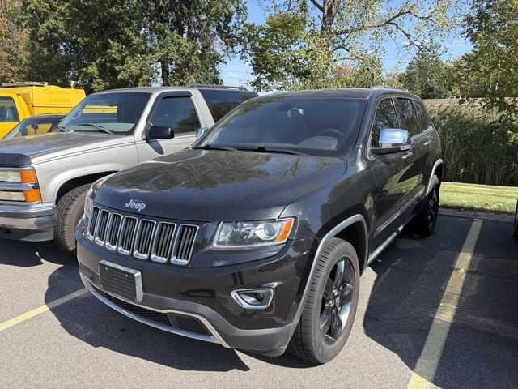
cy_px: 194
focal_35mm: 26
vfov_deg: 53.1
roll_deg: +2.6
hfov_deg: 67.3
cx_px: 259
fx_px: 389
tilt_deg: -11.2
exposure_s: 1/1393
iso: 64
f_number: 1.6
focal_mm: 5.96
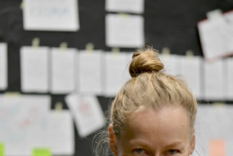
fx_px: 1276
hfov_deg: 10.4
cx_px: 116
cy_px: 143
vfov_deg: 7.0
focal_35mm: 197
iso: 500
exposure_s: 1/160
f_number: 2.8
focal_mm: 105
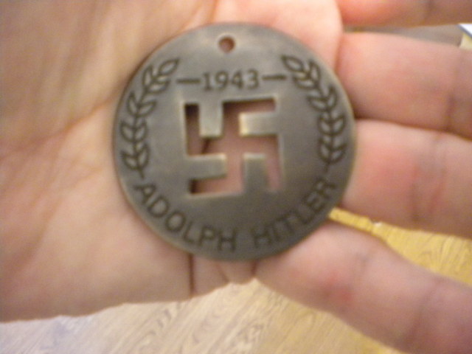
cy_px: 177
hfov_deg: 52.6
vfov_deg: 40.7
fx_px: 477
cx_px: 236
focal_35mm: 35
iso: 800
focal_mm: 6.3
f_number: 3.1
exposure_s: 1/6.9
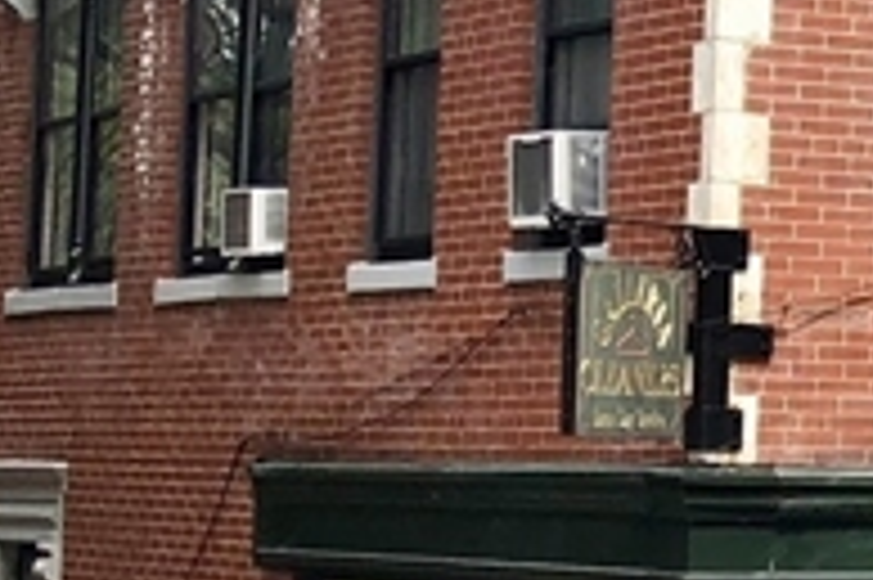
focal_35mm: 154
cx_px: 2138
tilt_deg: +3.2
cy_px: 279
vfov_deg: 8.9
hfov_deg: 11.1
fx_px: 3731
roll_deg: -1.2
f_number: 1.8
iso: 20
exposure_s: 1/333
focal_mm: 4
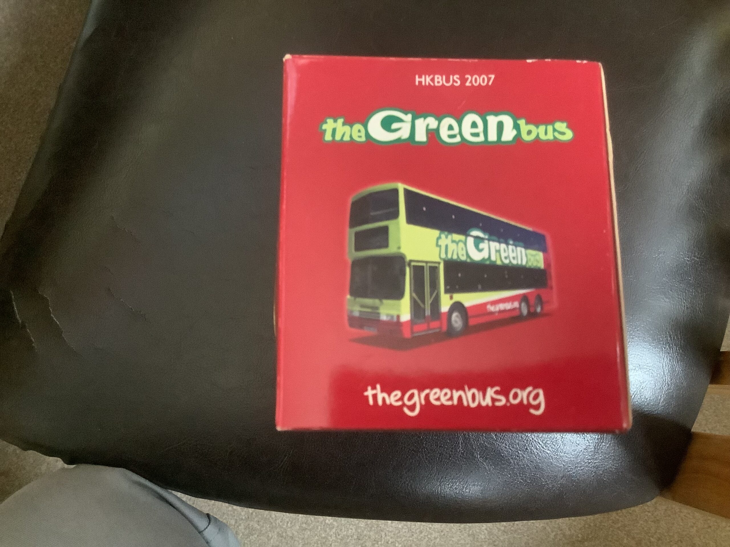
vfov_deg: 45.4
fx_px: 654
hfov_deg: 58.4
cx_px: 365
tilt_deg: -78.8
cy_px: 274
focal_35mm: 31
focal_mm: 3.3
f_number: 2.4
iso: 800
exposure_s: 1/20
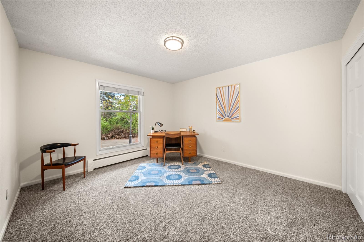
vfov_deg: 89.9
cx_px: 182
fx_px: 121
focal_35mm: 12
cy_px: 121
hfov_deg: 112.7
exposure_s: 1/1.25
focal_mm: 12
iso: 400
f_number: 11
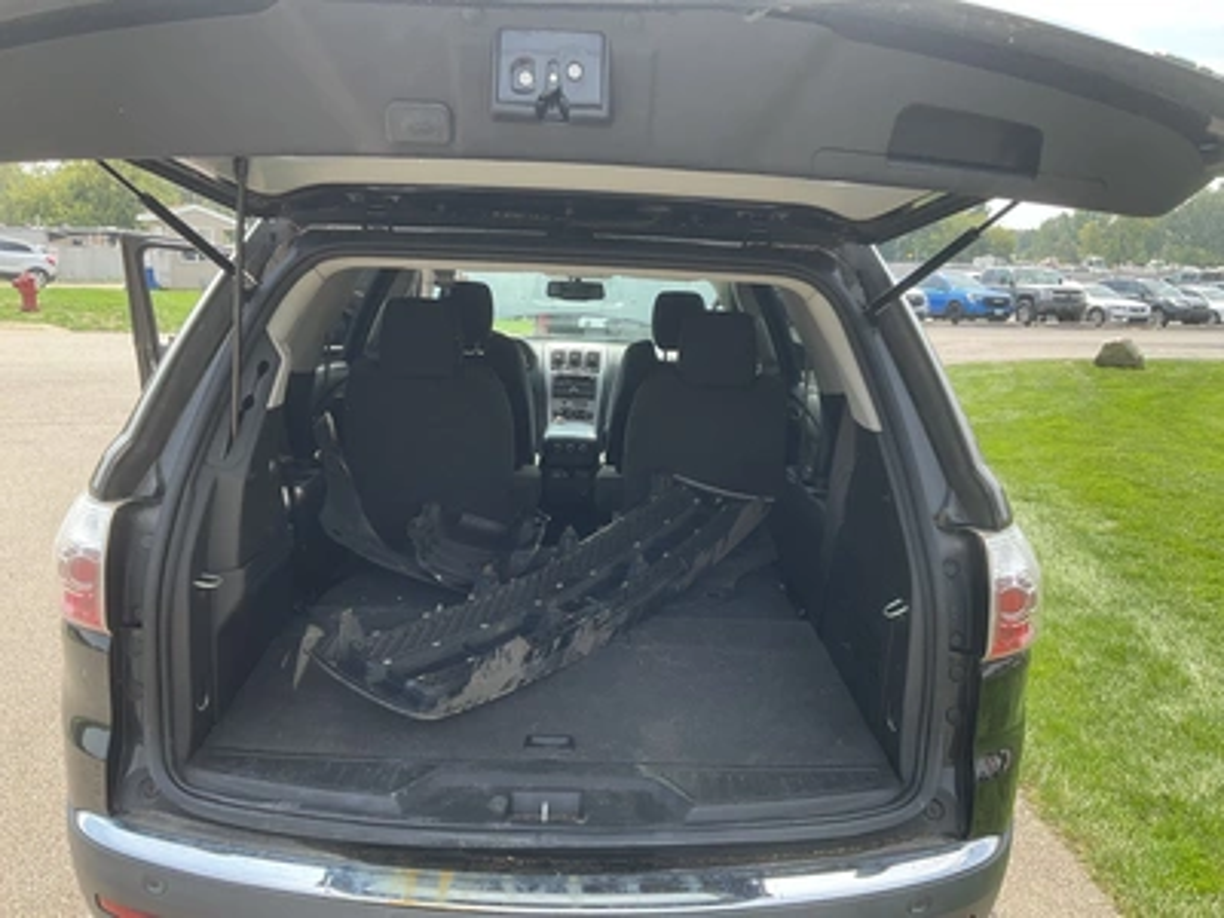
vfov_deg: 48.2
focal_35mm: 29
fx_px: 1025
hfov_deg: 61.7
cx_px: 612
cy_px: 459
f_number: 1.8
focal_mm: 3
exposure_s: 1/279
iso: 25
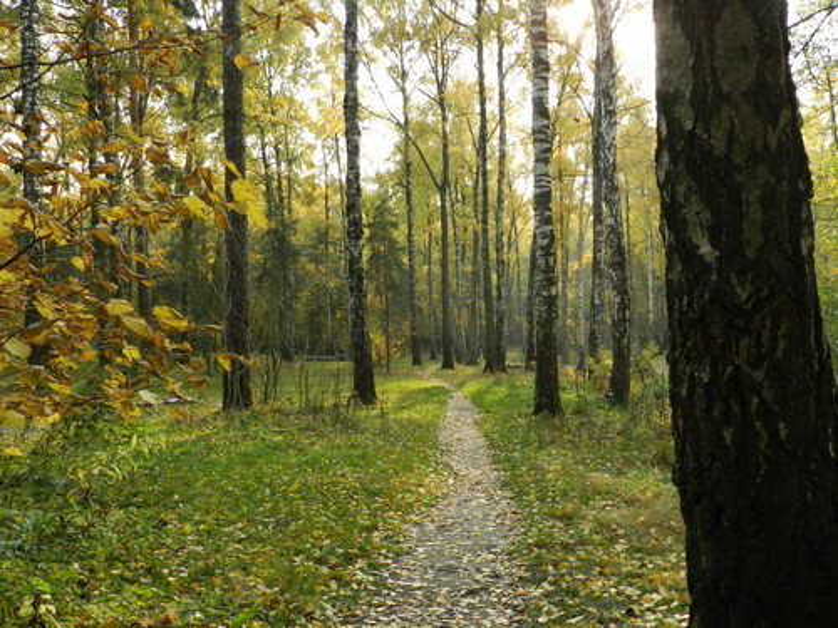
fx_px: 920
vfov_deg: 37.7
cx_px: 419
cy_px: 314
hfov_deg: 49.0
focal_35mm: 38
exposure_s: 1/125
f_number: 4
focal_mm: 6.7
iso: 160
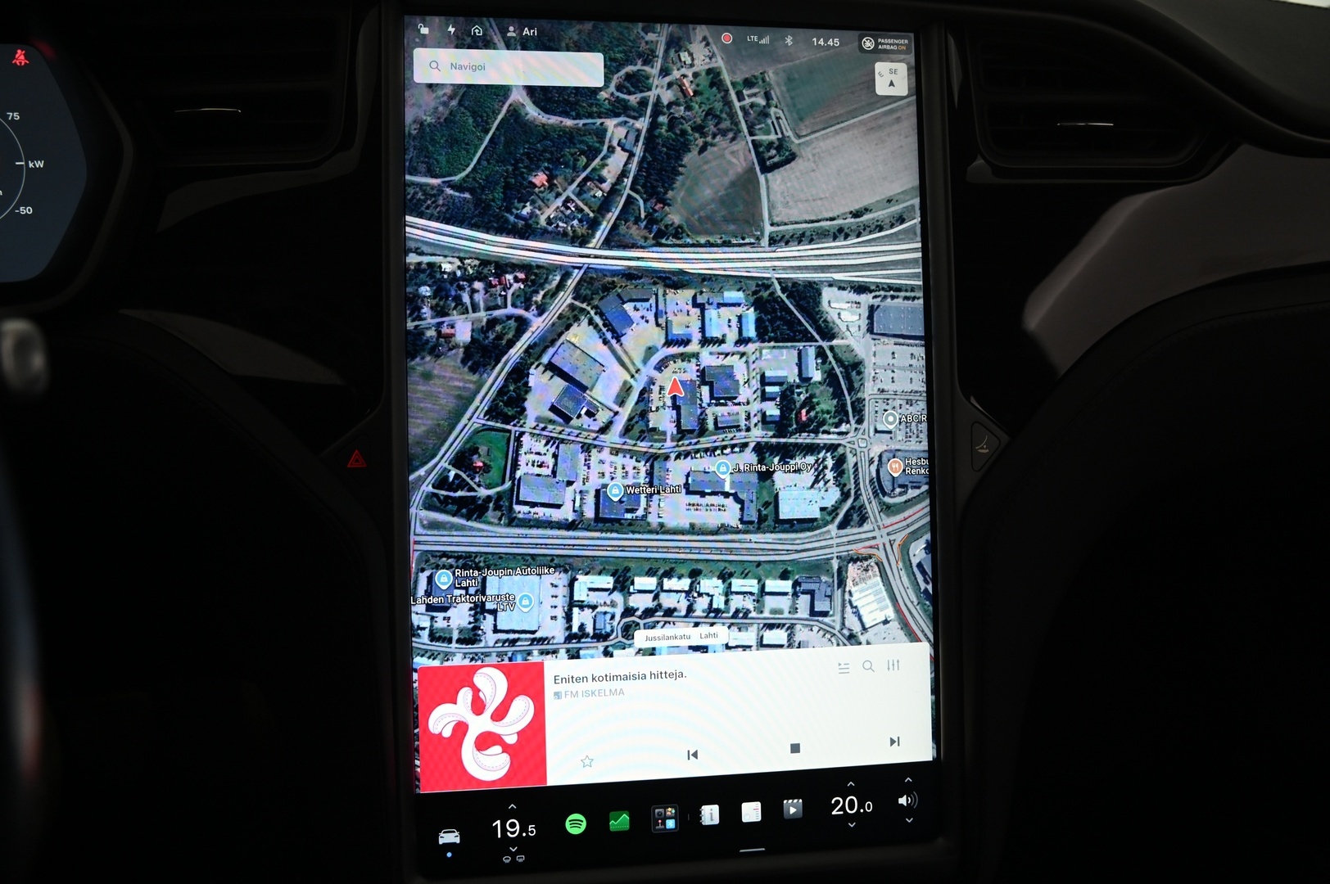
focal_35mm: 30
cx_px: 665
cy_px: 442
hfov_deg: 62.0
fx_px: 1107
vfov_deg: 43.5
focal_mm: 30
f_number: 5.6
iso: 2000
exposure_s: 1/80
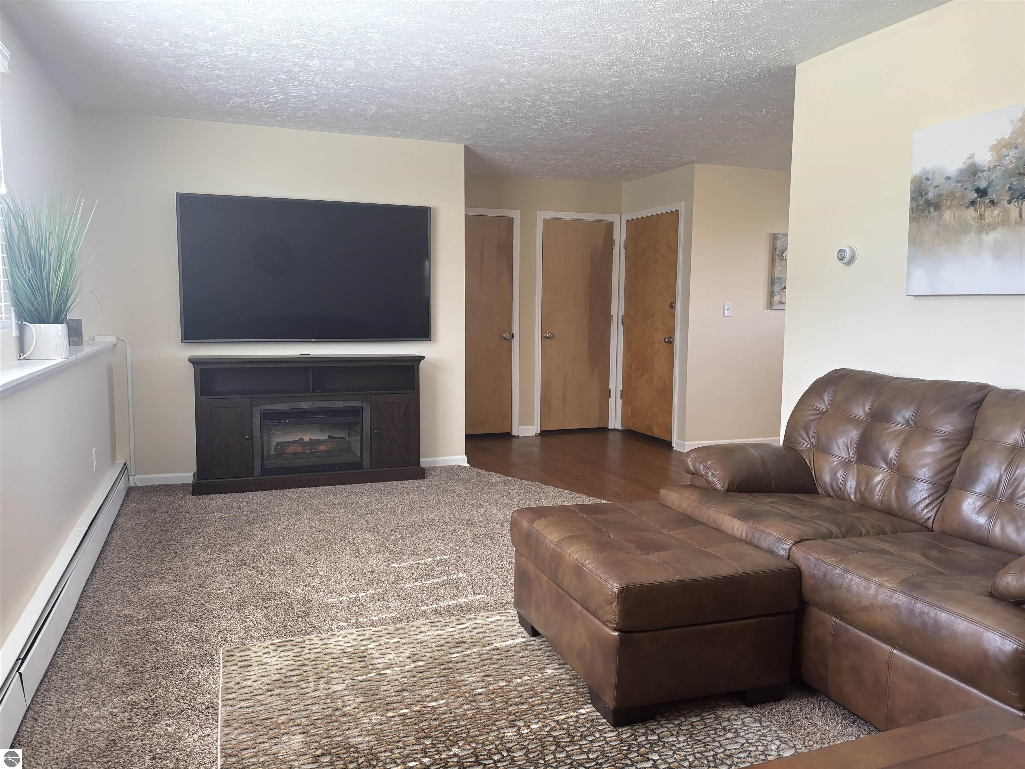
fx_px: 770
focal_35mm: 26
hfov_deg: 67.3
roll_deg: -0.6
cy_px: 384
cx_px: 512
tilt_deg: -4.6
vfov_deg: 53.1
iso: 100
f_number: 1.6
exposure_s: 1/120
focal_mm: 5.96
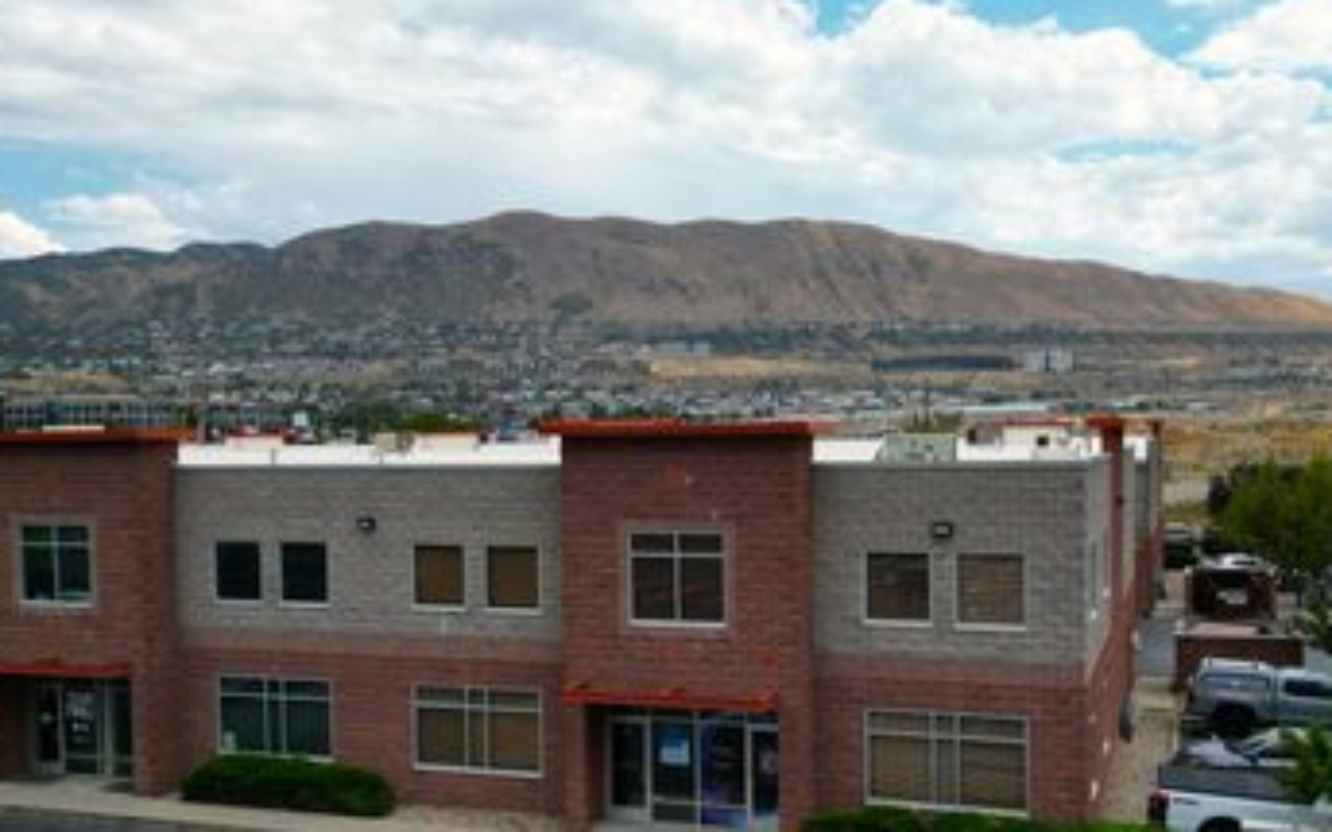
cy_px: 509
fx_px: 1343
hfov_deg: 52.7
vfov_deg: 34.3
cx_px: 724
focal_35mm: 37
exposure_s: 1/3200
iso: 130
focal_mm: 6.72
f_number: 1.7
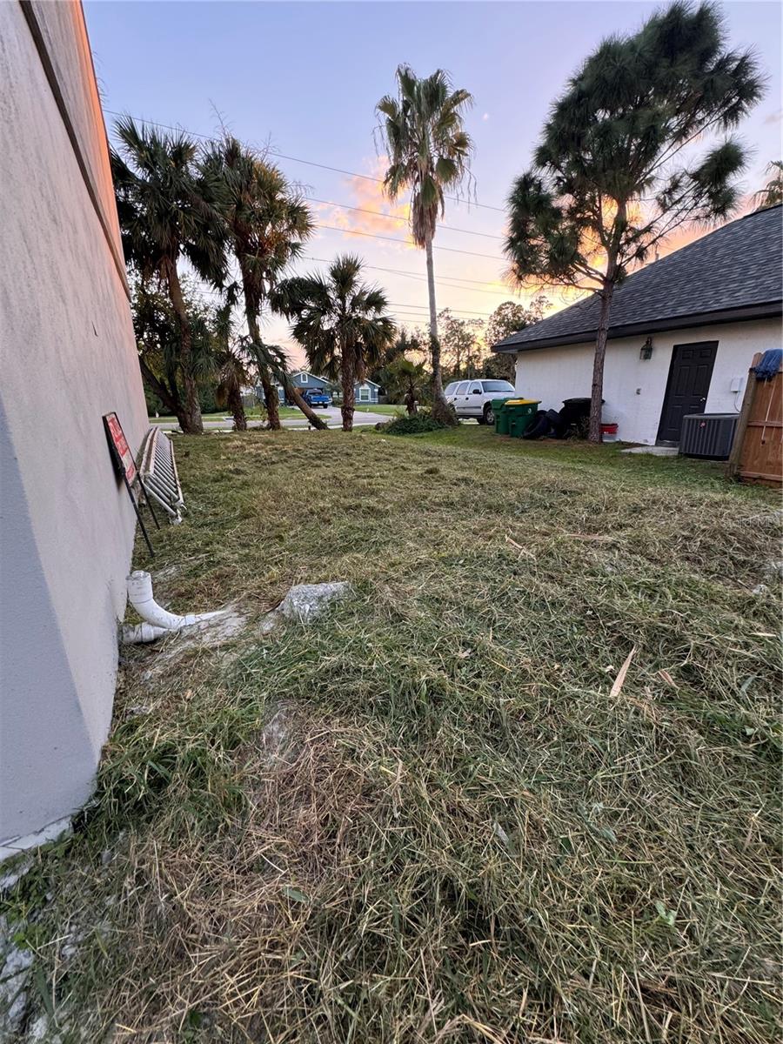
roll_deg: +1.8
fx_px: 422
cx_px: 392
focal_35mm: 14
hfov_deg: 85.7
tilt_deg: -15.2
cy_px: 522
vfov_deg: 102.1
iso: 125
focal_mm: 2.22
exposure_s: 1/99
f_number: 2.2
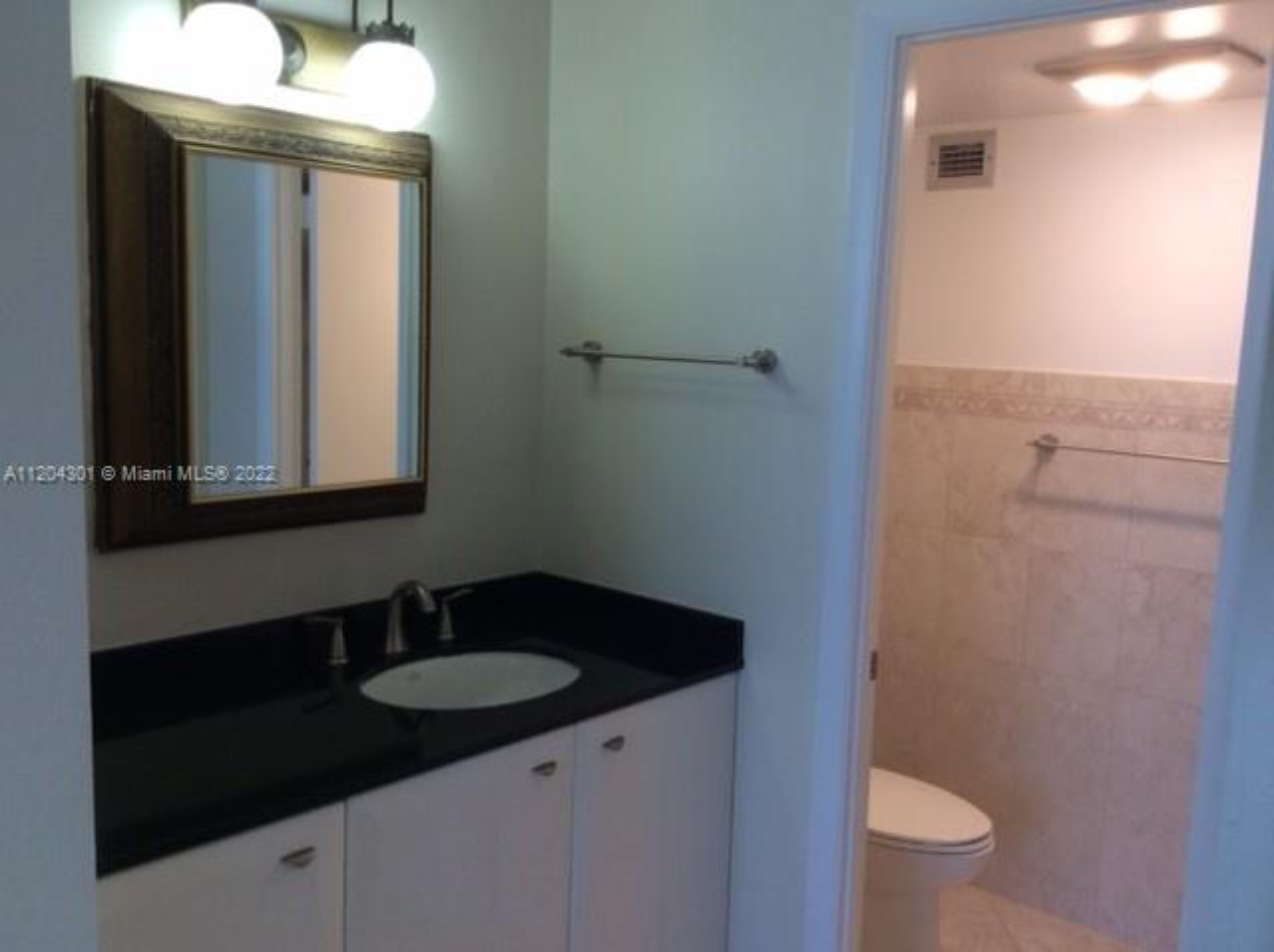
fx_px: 1176
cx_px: 637
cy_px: 476
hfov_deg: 56.9
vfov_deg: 44.1
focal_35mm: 32
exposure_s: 1/60
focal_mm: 3.3
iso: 40
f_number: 2.4
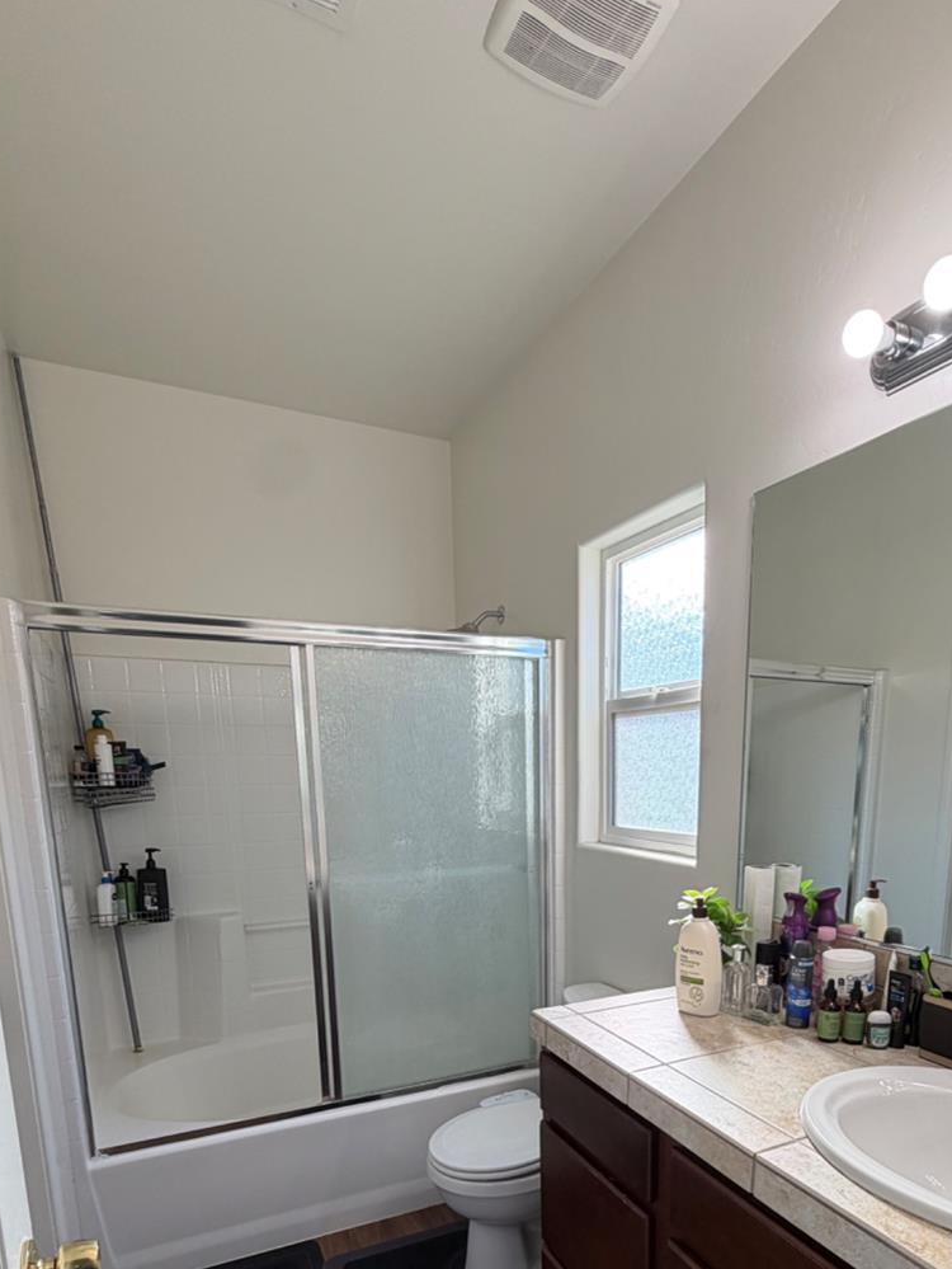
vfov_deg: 74.4
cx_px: 552
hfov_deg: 63.1
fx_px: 770
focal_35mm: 21
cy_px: 920
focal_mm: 2.22
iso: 64
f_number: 2.2
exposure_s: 1/120
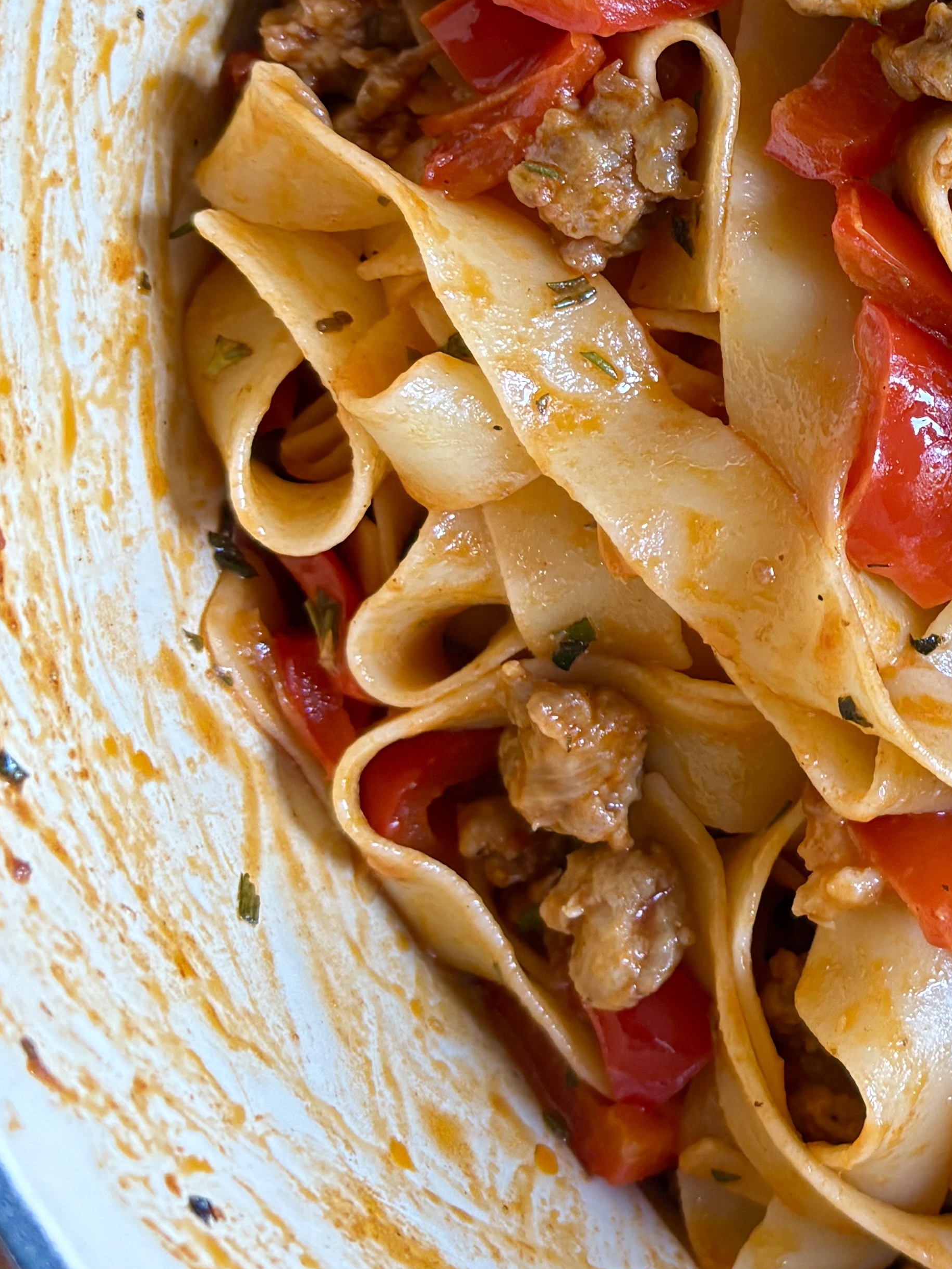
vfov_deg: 31.3
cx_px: 1091
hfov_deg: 22.4
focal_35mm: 61
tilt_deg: -83.5
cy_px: 369
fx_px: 2237
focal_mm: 5.96
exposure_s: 1/60
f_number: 1.6
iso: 250
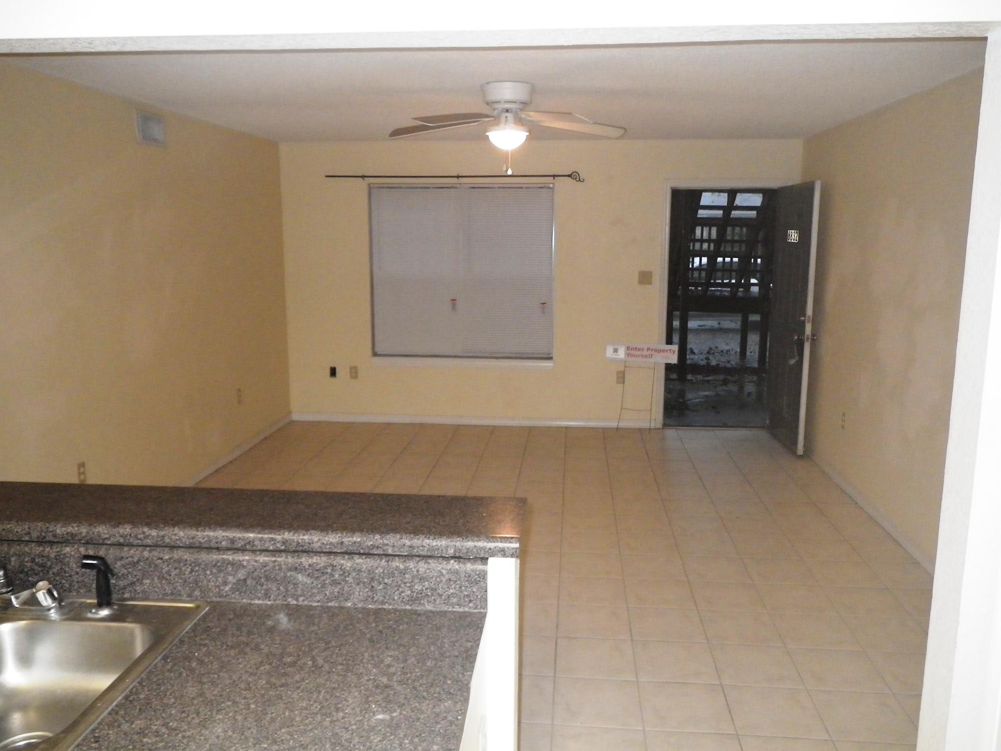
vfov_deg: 49.7
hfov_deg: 63.4
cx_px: 500
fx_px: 810
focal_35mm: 28
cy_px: 376
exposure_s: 1/50
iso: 400
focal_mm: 5
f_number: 3.5
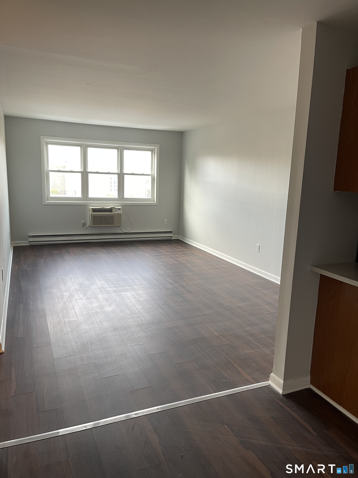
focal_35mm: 26
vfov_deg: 67.3
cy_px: 239
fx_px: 359
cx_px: 179
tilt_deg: -9.6
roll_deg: -3.3
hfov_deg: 53.1
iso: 125
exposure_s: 1/60
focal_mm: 5.1
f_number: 1.6
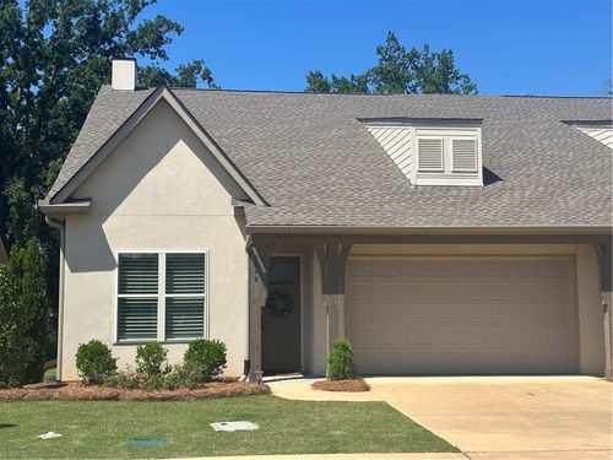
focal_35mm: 48
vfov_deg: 30.3
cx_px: 306
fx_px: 850
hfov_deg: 39.7
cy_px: 230
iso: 64
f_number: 1.78
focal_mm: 6.86
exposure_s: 1/3876
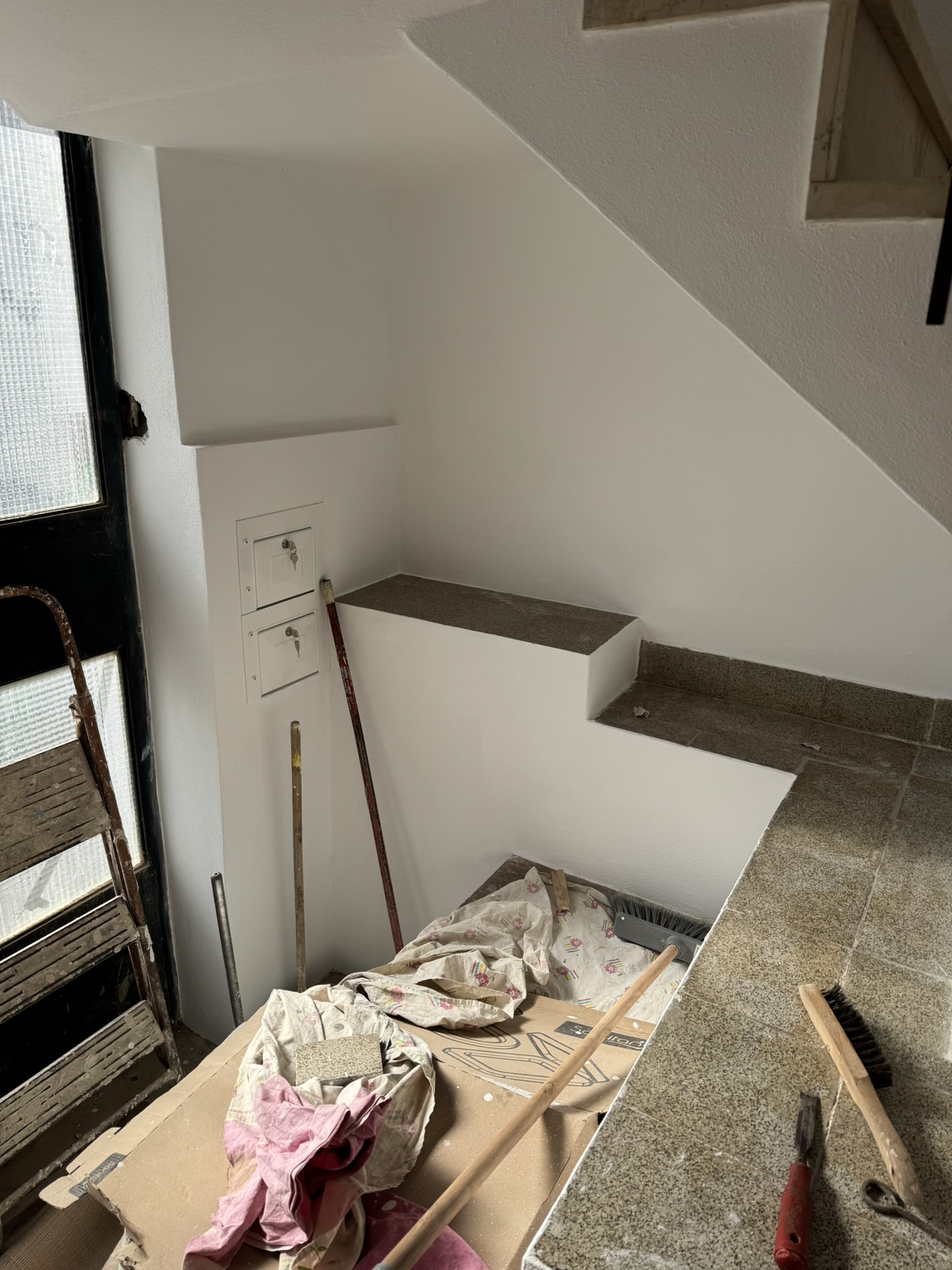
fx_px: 880
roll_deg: -0.7
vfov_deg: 71.6
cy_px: 635
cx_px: 476
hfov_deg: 56.8
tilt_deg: -18.0
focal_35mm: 24
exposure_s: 1/3096
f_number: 1.78
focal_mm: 6.76
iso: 80
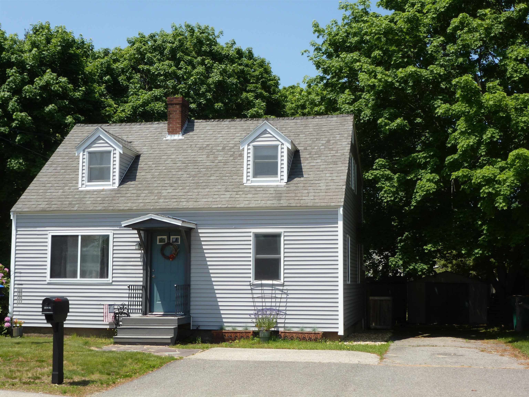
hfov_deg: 38.9
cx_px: 264
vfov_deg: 29.7
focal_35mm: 49
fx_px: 749
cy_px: 198
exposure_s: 1/500
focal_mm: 8.7
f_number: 4.1
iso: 100
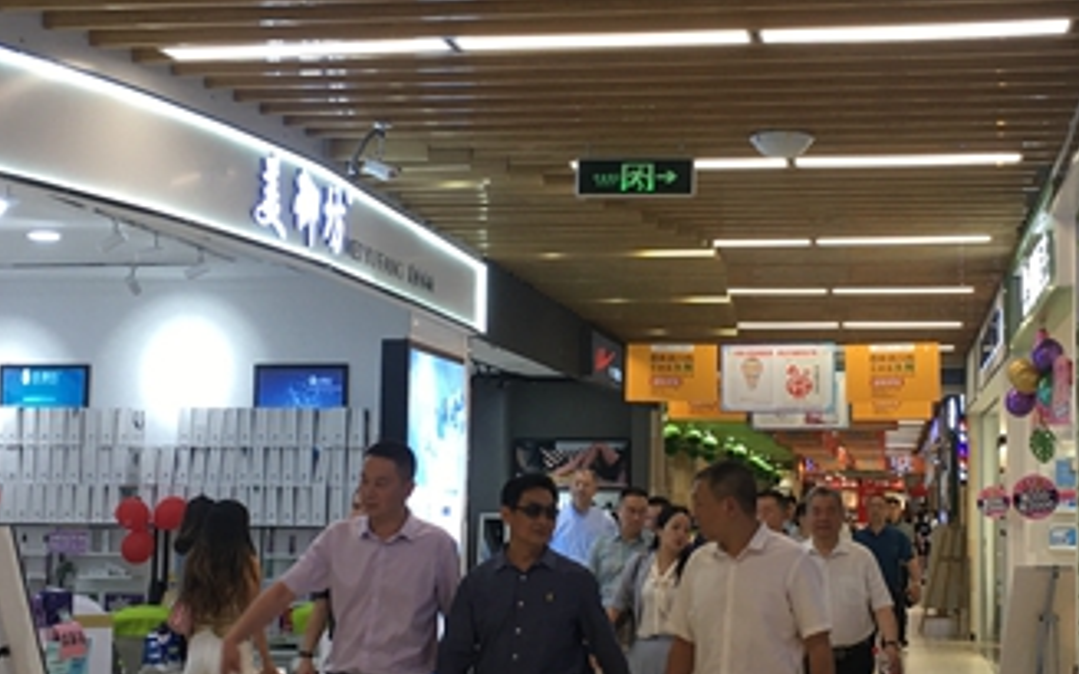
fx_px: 1764
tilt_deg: +3.1
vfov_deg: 21.6
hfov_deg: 33.9
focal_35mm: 60
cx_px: 641
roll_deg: +0.0
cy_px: 398
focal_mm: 4.15
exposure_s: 1/33
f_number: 2.2
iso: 25
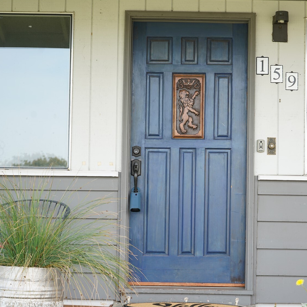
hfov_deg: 20.1
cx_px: 187
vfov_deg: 20.2
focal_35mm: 86
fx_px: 863
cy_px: 153
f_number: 5.6
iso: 200
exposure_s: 1/160
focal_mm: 67
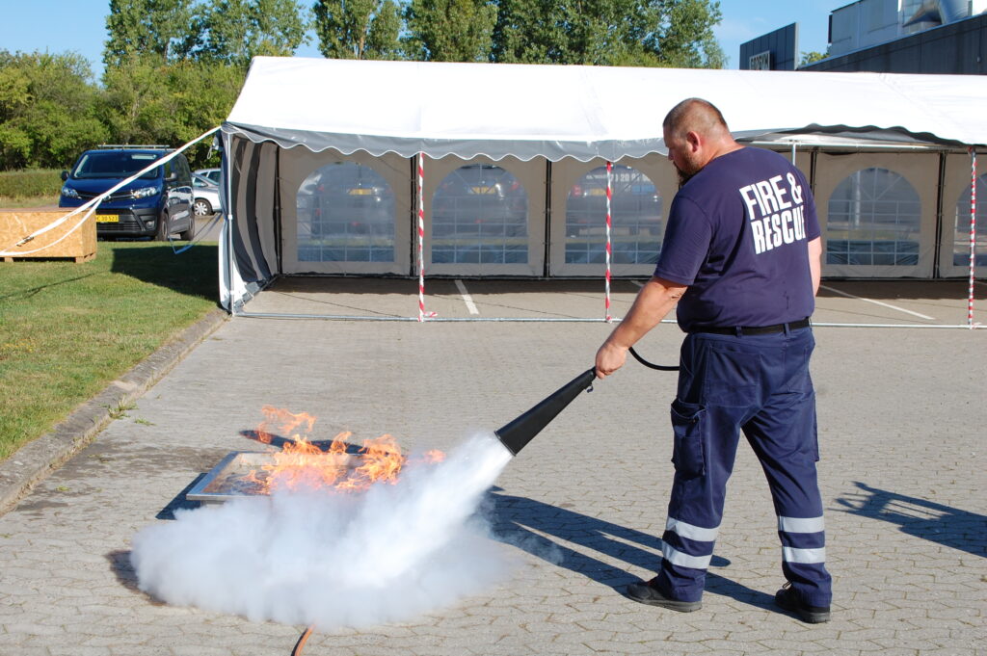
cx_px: 494
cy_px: 328
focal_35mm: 51
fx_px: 1397
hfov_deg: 38.9
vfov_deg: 26.4
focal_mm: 34
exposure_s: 1/320
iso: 200
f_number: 9
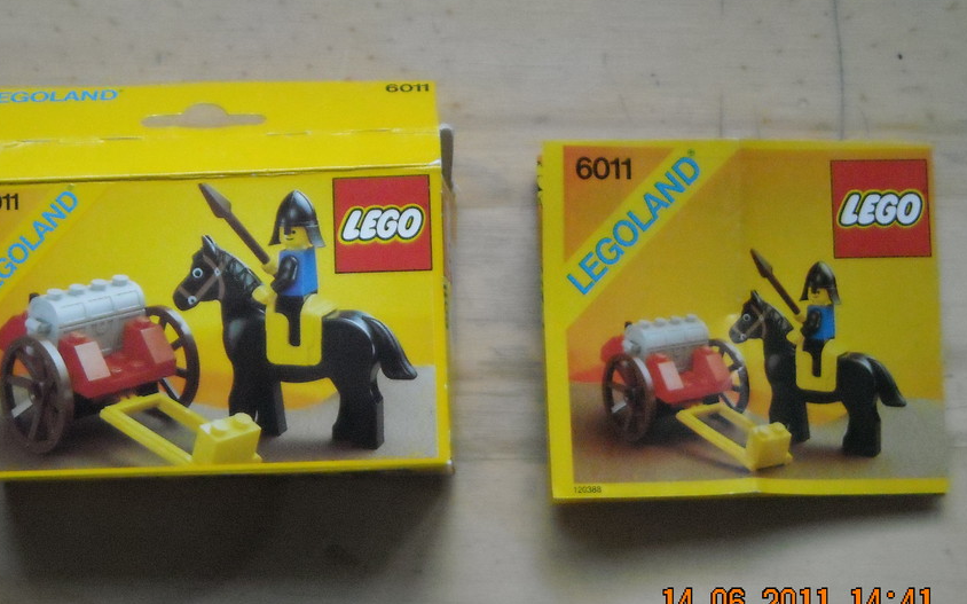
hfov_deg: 21.9
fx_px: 2503
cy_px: 296
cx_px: 462
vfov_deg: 13.8
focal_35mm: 95
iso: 800
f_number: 4.1
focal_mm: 13.73
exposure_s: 1/250
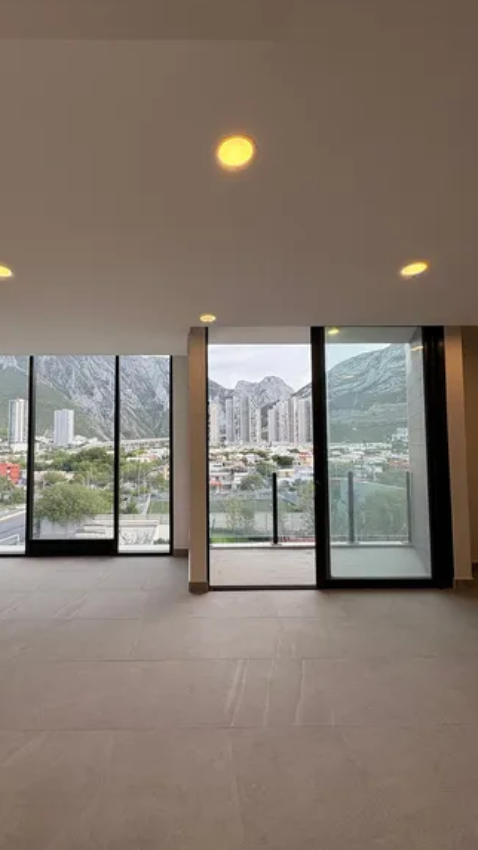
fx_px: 360
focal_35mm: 16
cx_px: 189
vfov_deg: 99.4
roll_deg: +0.4
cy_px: 425
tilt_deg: +4.2
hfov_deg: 66.4
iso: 64
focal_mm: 2.22
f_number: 2.2
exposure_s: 1/347
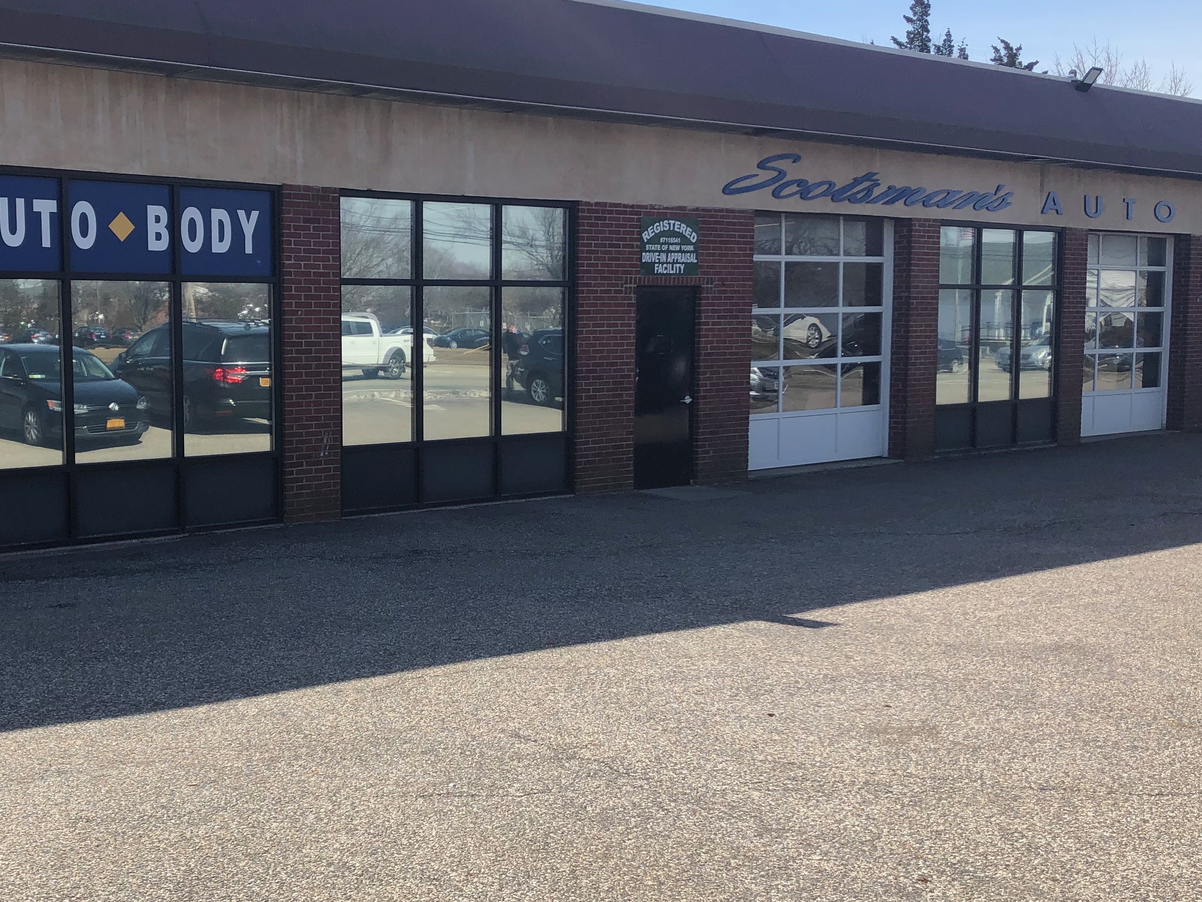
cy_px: 463
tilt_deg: -4.3
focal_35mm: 45
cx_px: 366
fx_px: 1563
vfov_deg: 32.2
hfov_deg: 41.3
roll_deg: -0.2
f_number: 1.8
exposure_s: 1/1412
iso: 20
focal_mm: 3.99
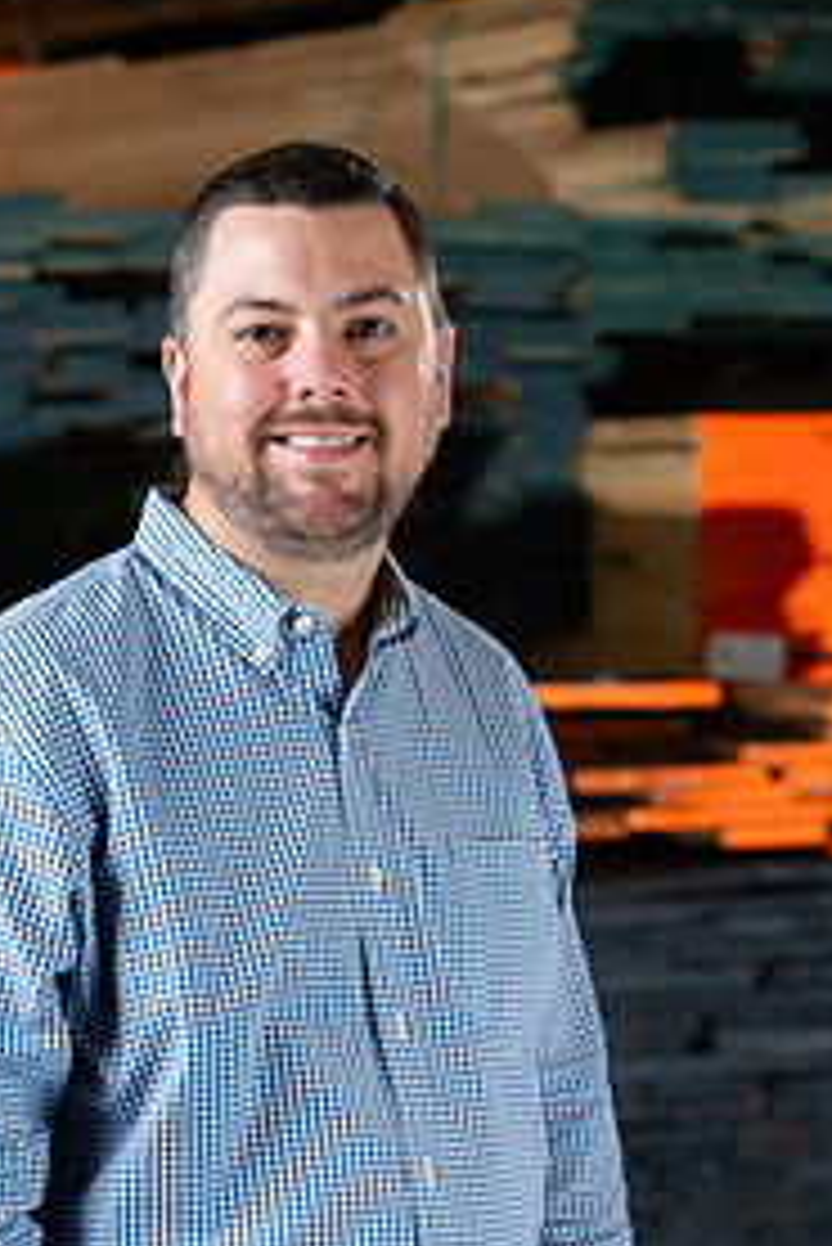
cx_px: 261
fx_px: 4778
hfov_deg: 9.9
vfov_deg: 14.8
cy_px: 981
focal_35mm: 138
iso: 400
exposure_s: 1/60
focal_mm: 85
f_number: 5.6
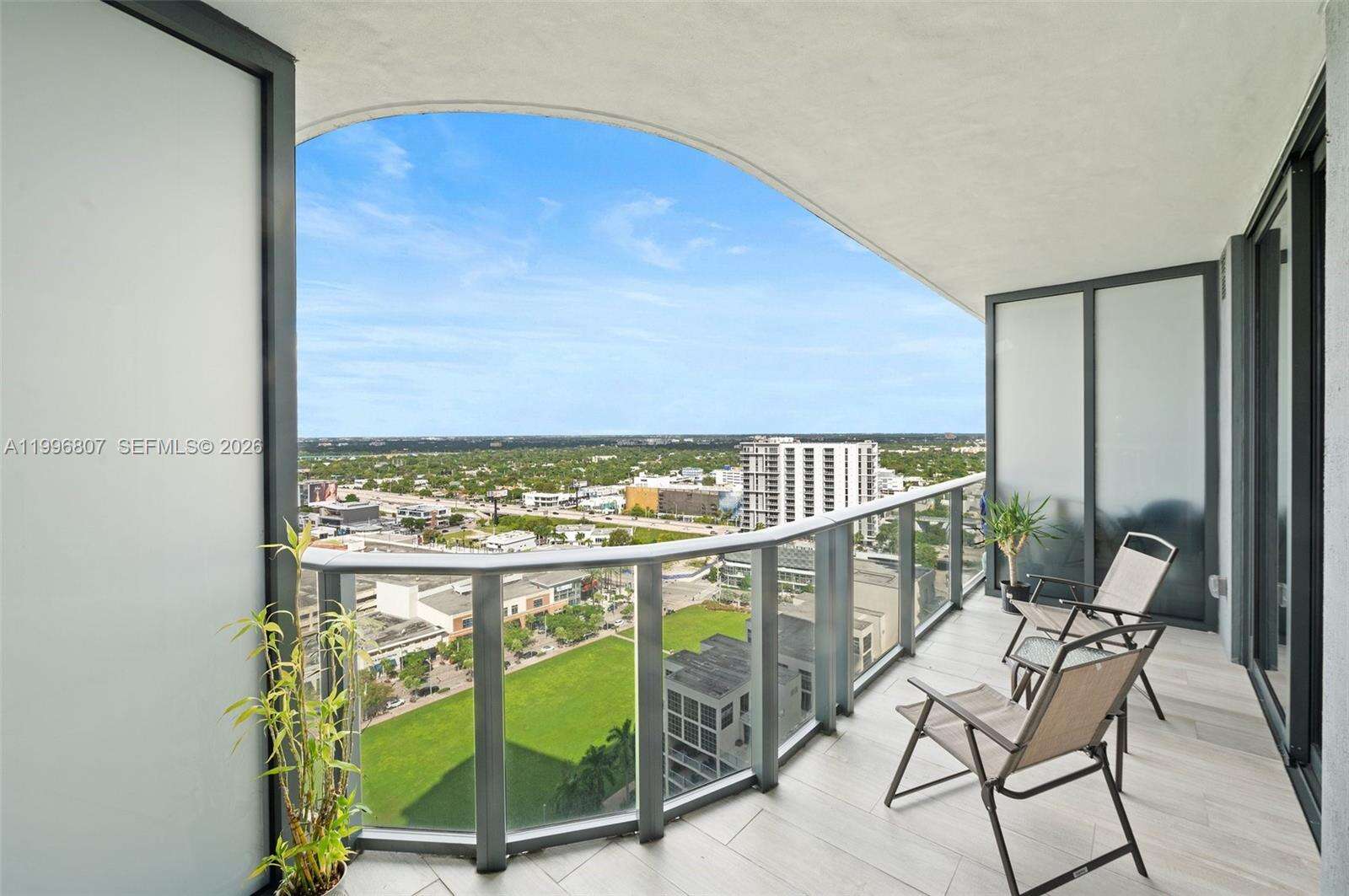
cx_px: 674
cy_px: 448
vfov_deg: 81.1
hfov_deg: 104.3
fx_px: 524
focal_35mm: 14
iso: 200
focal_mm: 14
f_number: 8
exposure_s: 1/125
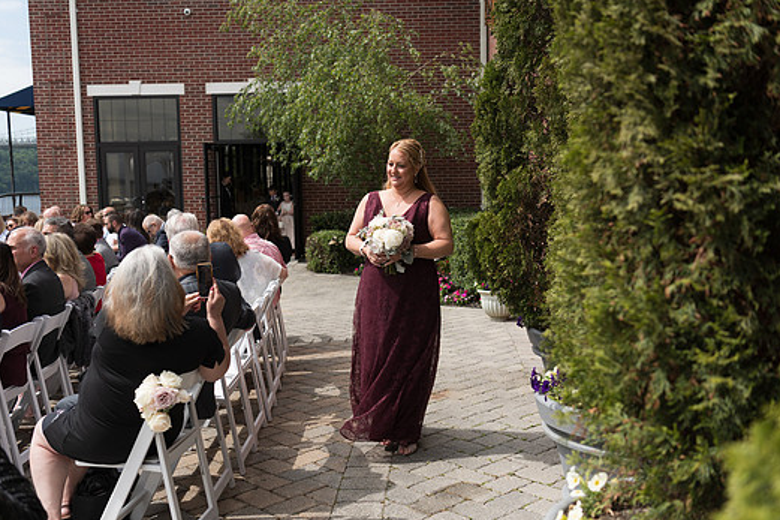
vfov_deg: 34.2
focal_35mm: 39
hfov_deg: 49.6
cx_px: 404
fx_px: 845
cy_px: 275
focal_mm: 35
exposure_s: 1/1000
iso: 64
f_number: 2.8
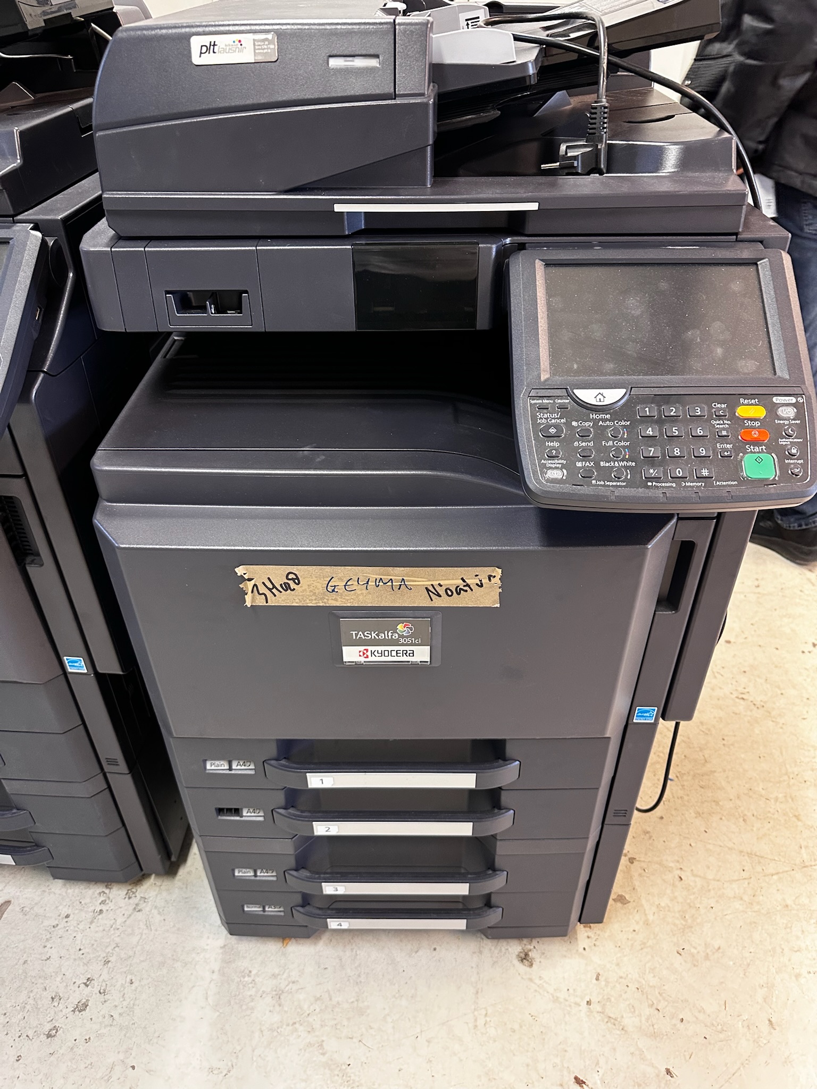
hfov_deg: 56.8
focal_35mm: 24
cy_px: 544
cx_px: 408
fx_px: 755
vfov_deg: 71.6
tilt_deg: -37.1
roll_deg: +0.8
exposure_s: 1/50
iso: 250
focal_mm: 6.86
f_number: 1.78
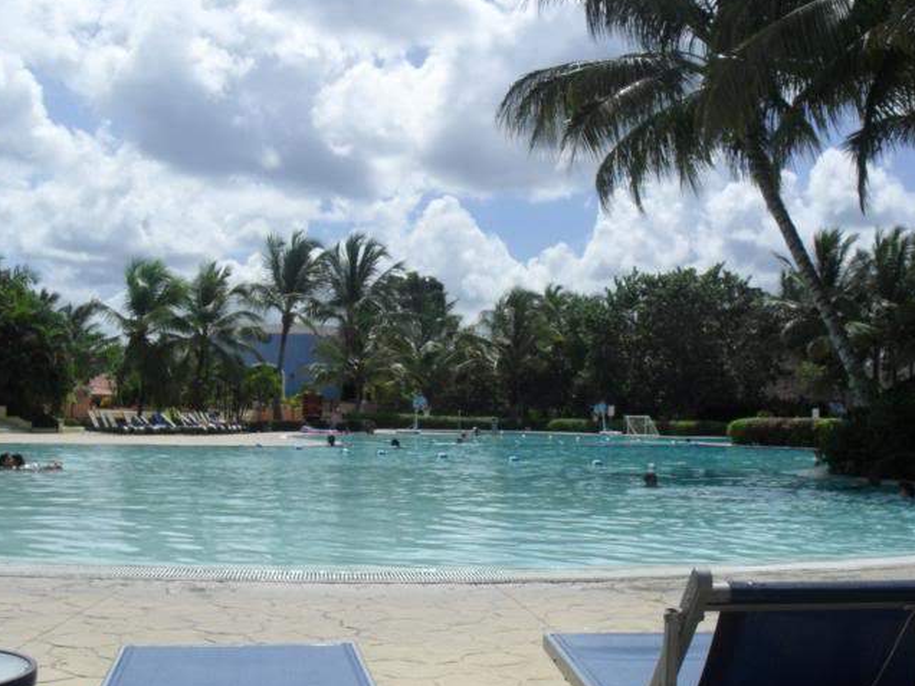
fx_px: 1163
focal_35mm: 44
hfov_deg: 42.8
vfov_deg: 32.9
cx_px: 538
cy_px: 352
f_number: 8.4
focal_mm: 6.3
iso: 100
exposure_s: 1/500
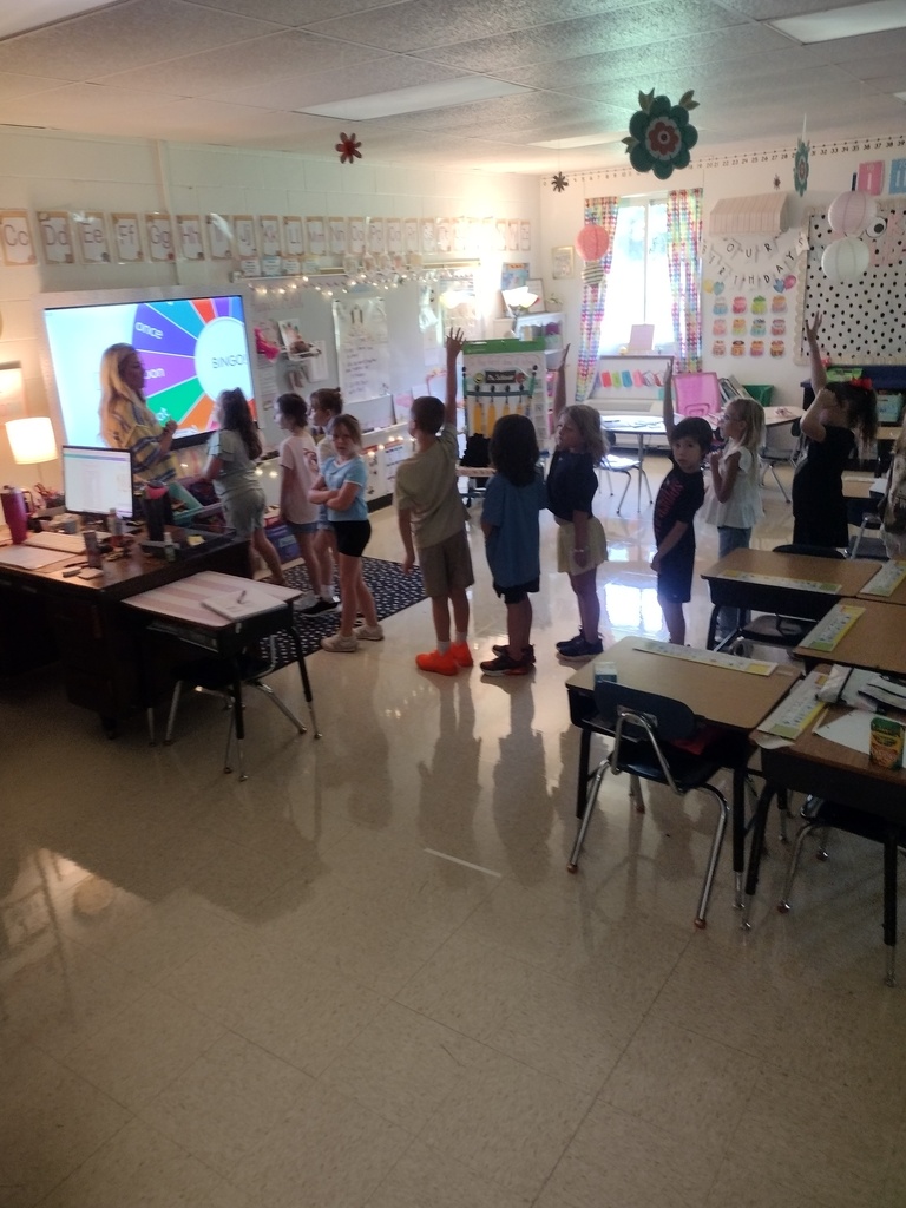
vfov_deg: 65.3
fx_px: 942
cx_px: 453
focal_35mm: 27
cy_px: 604
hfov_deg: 51.4
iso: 266
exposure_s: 1/40
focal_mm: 4.71
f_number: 1.7
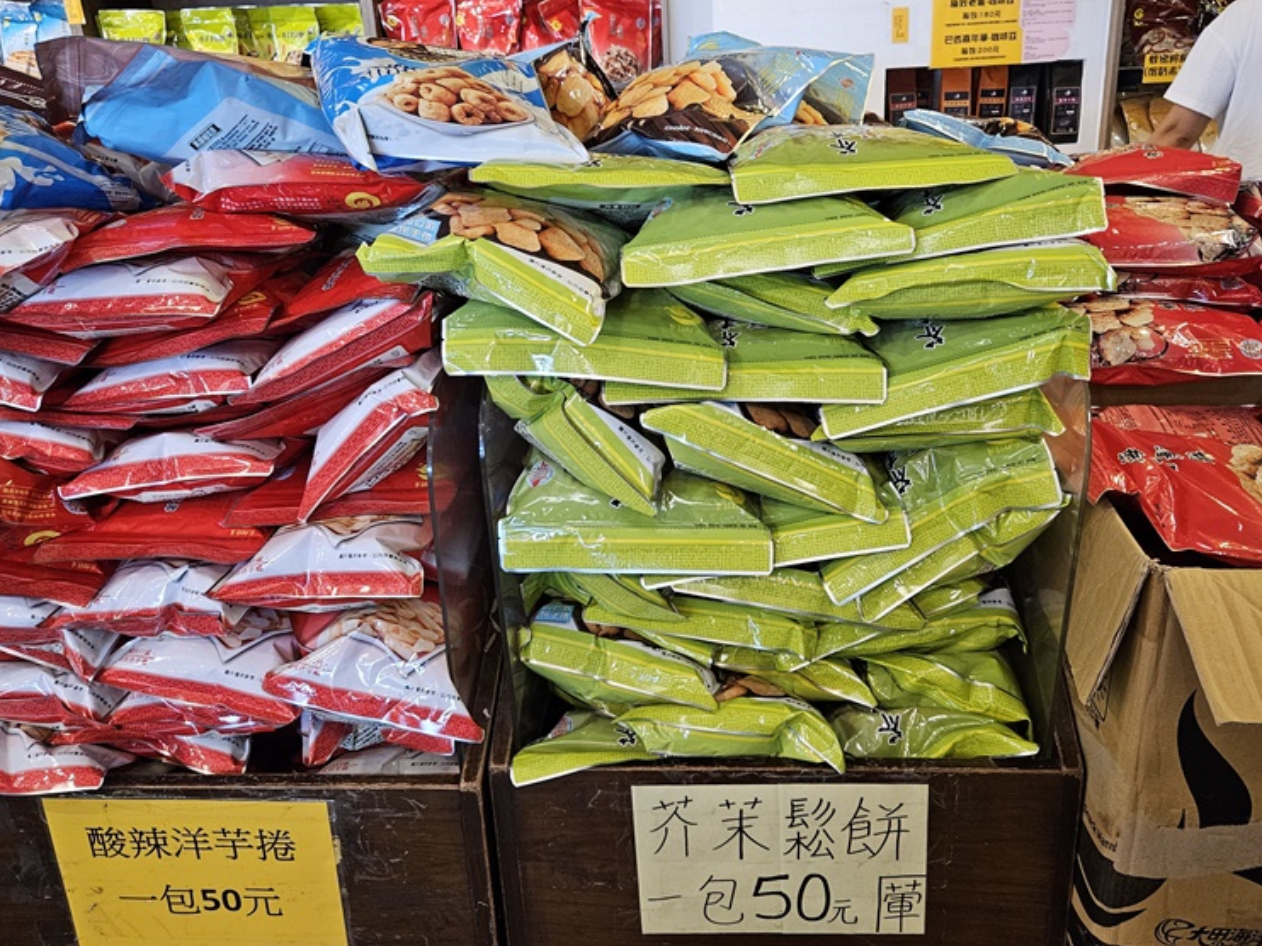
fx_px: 1130
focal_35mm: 31
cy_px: 420
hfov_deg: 58.3
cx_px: 694
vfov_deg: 45.3
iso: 640
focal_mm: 5.4
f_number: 1.8
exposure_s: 1/120
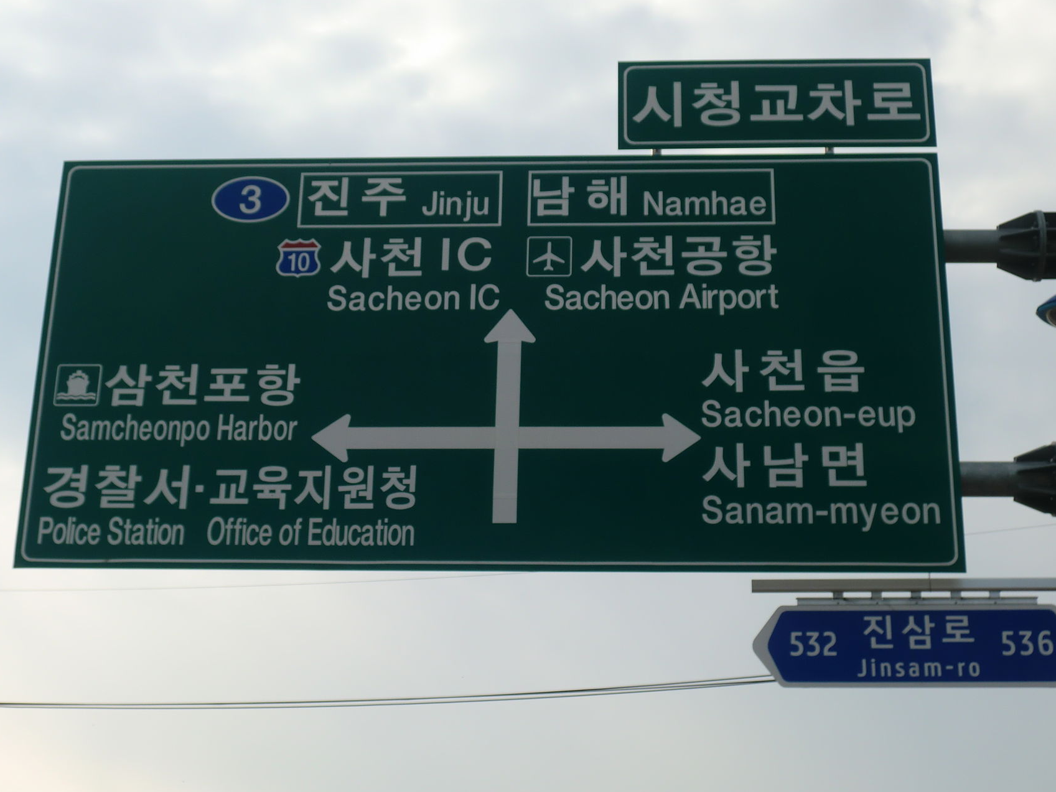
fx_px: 2105
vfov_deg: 21.3
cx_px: 500
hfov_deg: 28.2
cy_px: 401
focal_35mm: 69
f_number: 4.2
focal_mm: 11.2
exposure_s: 1/640
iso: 64
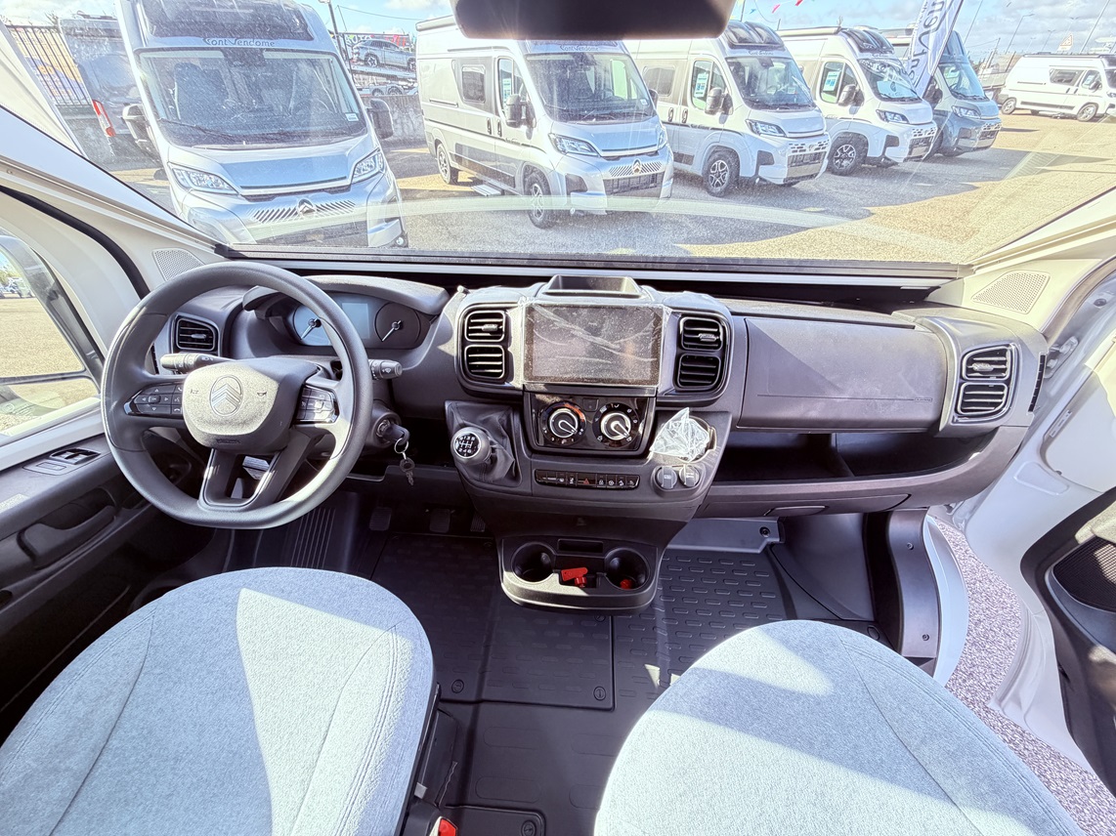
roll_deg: +1.0
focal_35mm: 14
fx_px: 451
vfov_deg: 85.7
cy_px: 418
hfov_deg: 102.1
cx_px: 558
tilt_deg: -37.5
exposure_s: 1/121
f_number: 2.2
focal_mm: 2.22
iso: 250
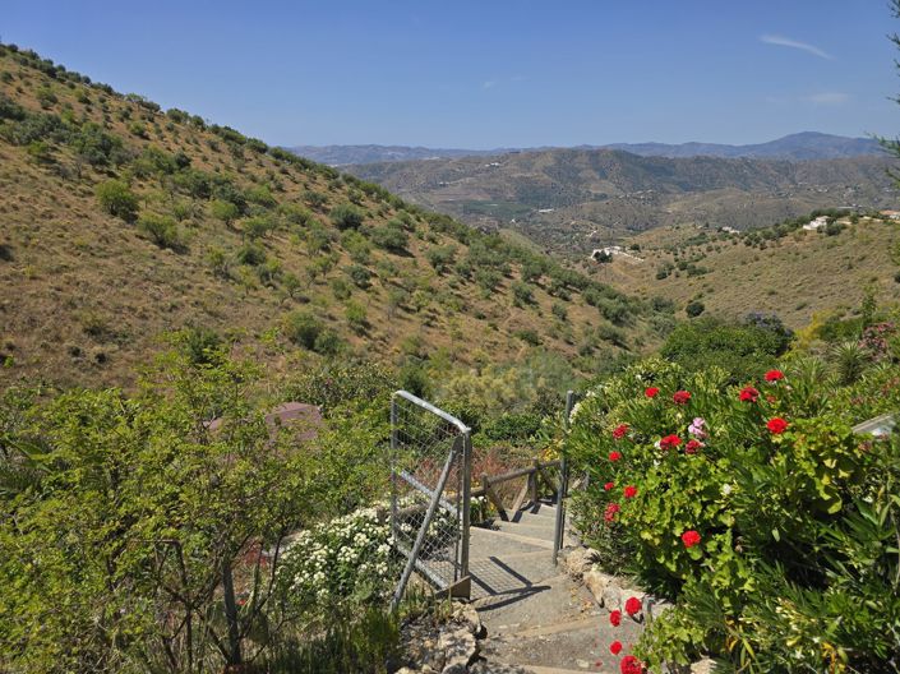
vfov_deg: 58.8
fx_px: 598
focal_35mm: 23
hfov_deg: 74.0
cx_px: 450
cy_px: 337
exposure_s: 1/1070
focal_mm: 6.3
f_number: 1.7
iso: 12
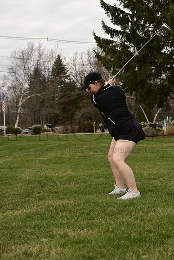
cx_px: 87
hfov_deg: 17.1
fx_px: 580
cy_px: 130
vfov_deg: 25.4
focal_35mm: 80
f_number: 8
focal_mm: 80
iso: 800
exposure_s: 1/1250
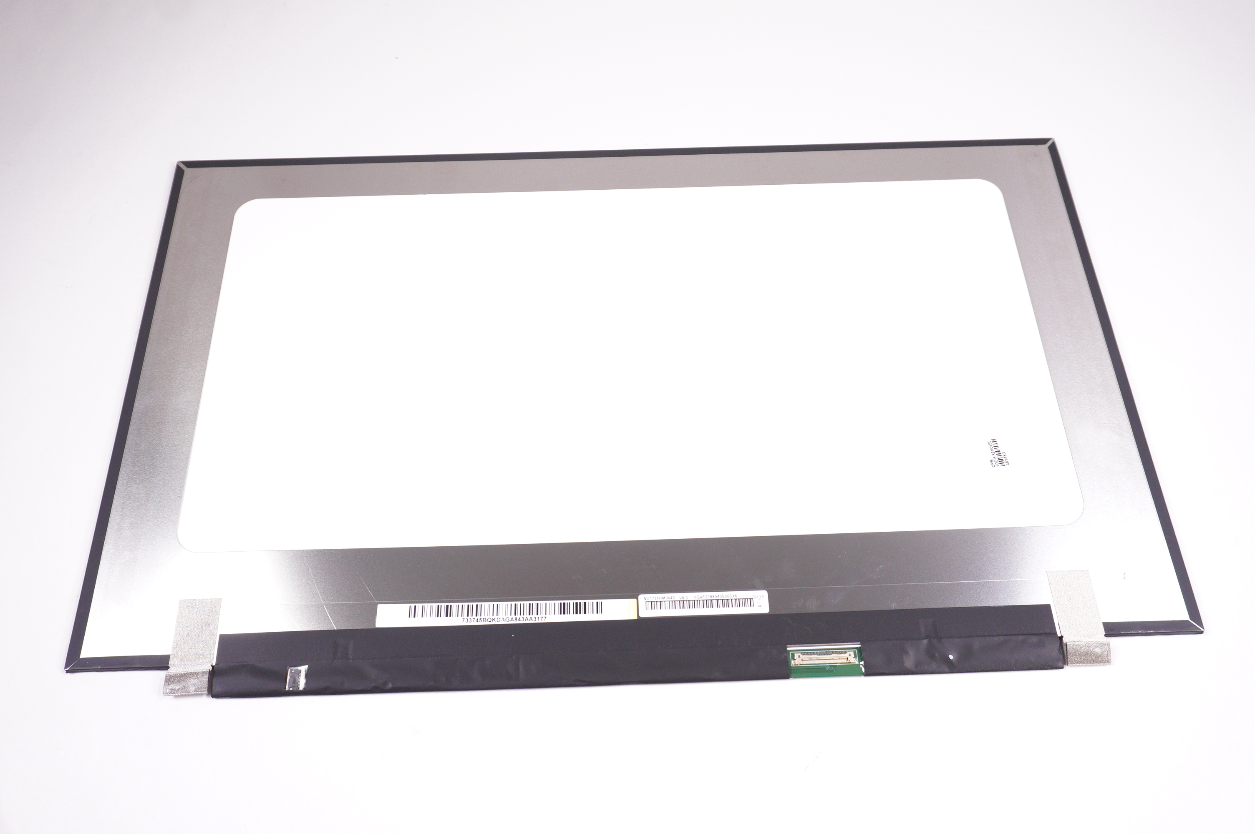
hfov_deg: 64.6
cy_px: 417
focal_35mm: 28
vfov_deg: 45.6
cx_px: 628
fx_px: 993
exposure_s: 1/320
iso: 1000
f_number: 5.6
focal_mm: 19
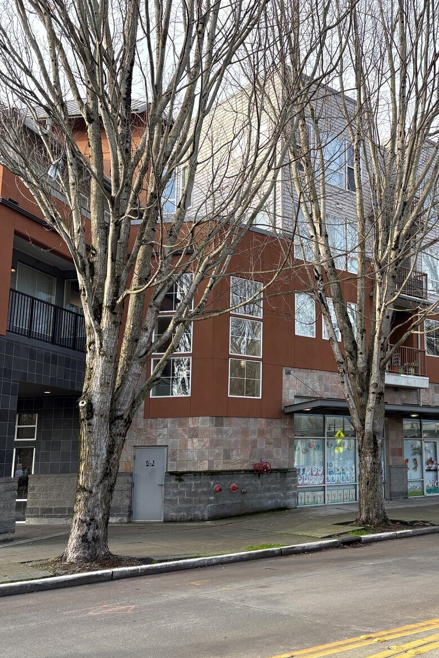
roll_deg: +0.4
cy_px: 334
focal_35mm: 37
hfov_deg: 34.8
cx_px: 356
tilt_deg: +12.0
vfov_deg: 51.9
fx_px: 676
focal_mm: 5.96
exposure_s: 1/341
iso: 50
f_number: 1.6
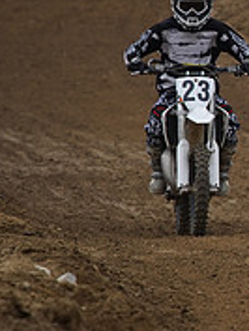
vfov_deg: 3.1
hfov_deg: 2.4
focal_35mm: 630
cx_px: 504
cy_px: 109
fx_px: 6035
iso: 320
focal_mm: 200
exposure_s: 1/1000
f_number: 4
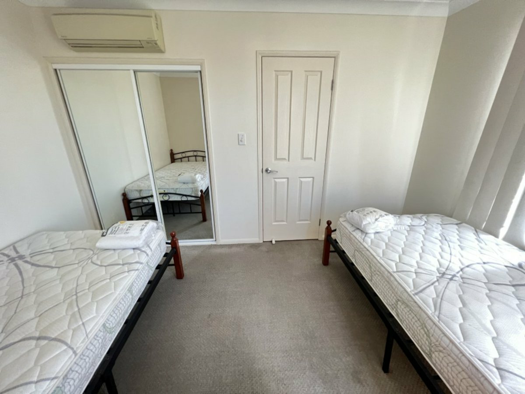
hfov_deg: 106.2
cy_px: 197
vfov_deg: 89.9
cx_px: 262
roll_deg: +0.9
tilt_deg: -18.1
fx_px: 197
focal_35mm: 13
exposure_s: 1/60
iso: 400
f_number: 1.8
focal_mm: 1.57
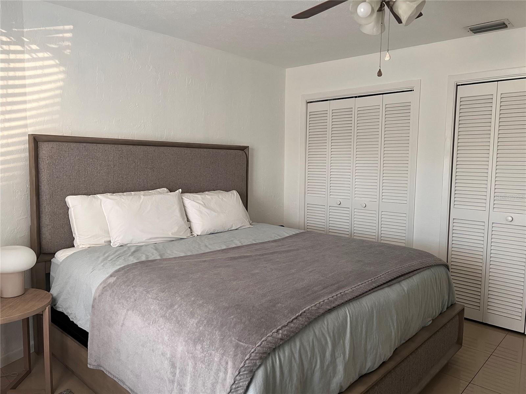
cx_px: 263
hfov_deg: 67.3
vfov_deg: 53.1
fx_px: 395
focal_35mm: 26
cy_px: 197
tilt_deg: -5.6
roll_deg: -0.7
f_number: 1.5
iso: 250
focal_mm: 5.7
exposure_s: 1/60
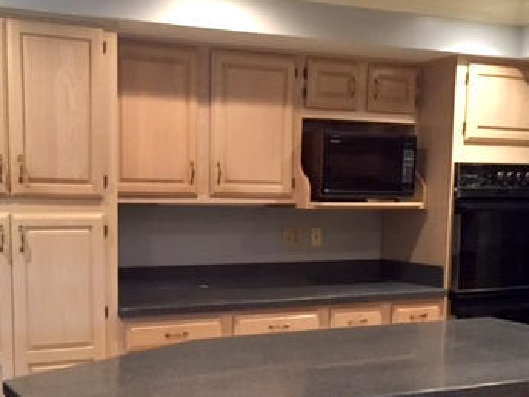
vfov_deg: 26.6
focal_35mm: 54
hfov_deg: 35.5
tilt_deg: -9.0
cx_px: 245
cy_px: 314
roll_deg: -1.3
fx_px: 825
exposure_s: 1/30
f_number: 2.2
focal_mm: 4.15
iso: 250
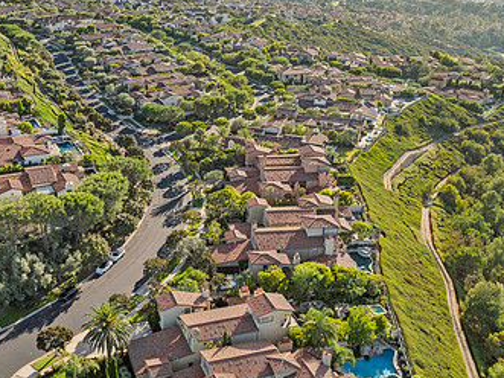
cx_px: 180
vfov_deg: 34.3
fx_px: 611
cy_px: 181
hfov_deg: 44.3
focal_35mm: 42
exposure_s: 1/320
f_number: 2.8
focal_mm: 12.3
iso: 420
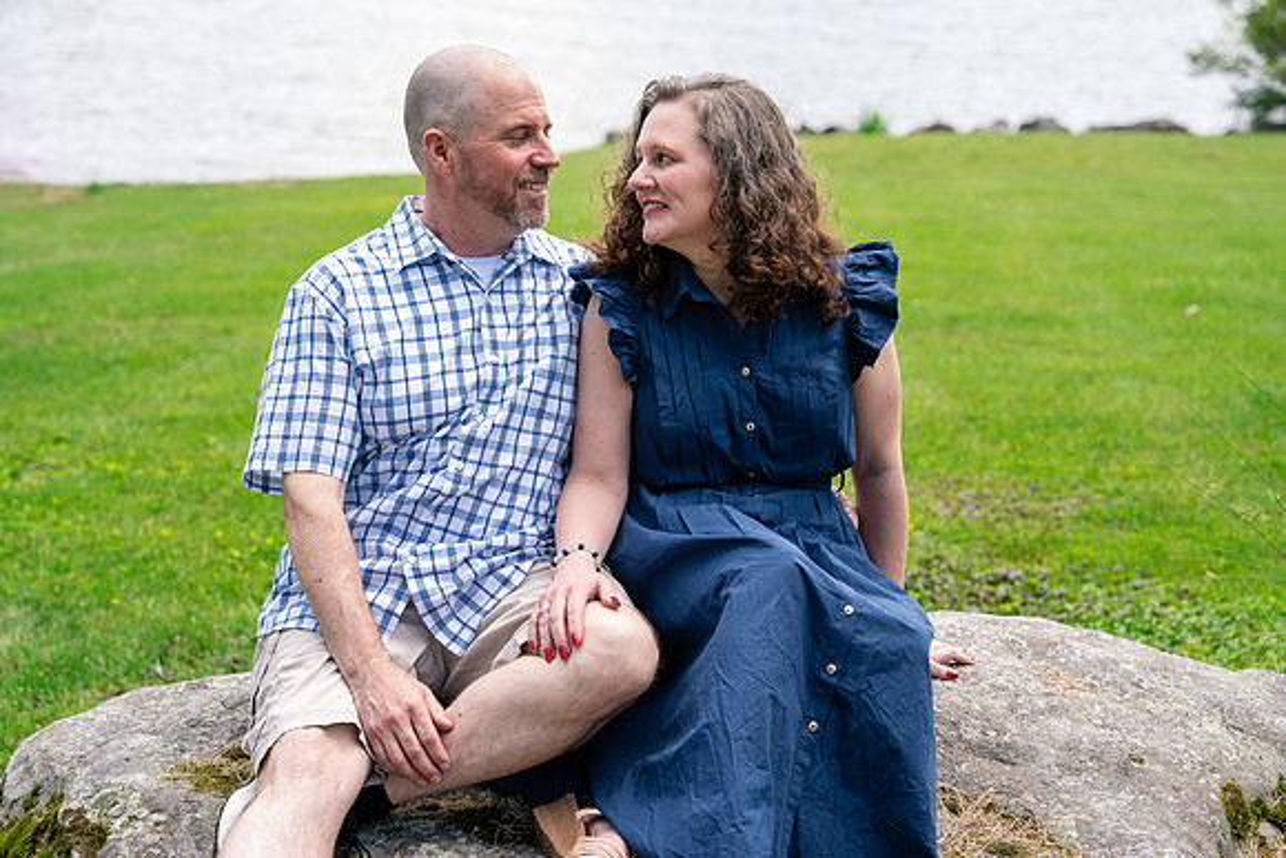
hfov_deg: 28.8
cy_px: 429
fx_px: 2501
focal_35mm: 70
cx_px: 643
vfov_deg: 19.5
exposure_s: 1/250
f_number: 4
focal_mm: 70
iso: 80
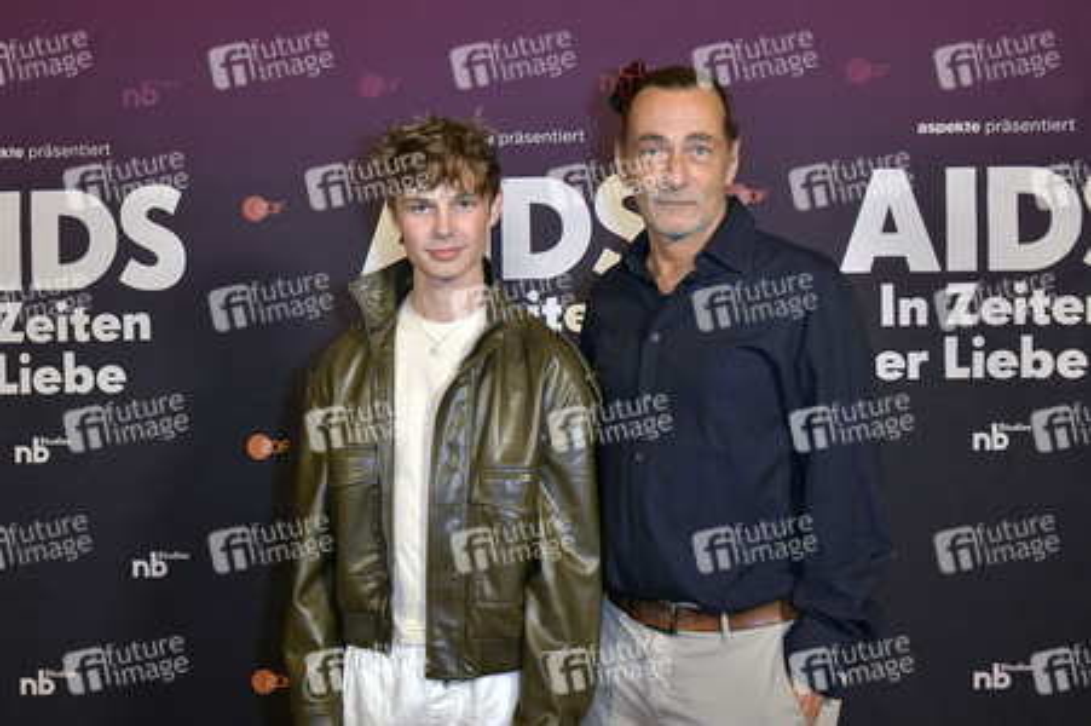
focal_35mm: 32
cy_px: 363
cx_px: 546
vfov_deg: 41.1
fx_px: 969
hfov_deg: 58.8
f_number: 6.3
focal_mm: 32
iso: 1600
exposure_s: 1/250
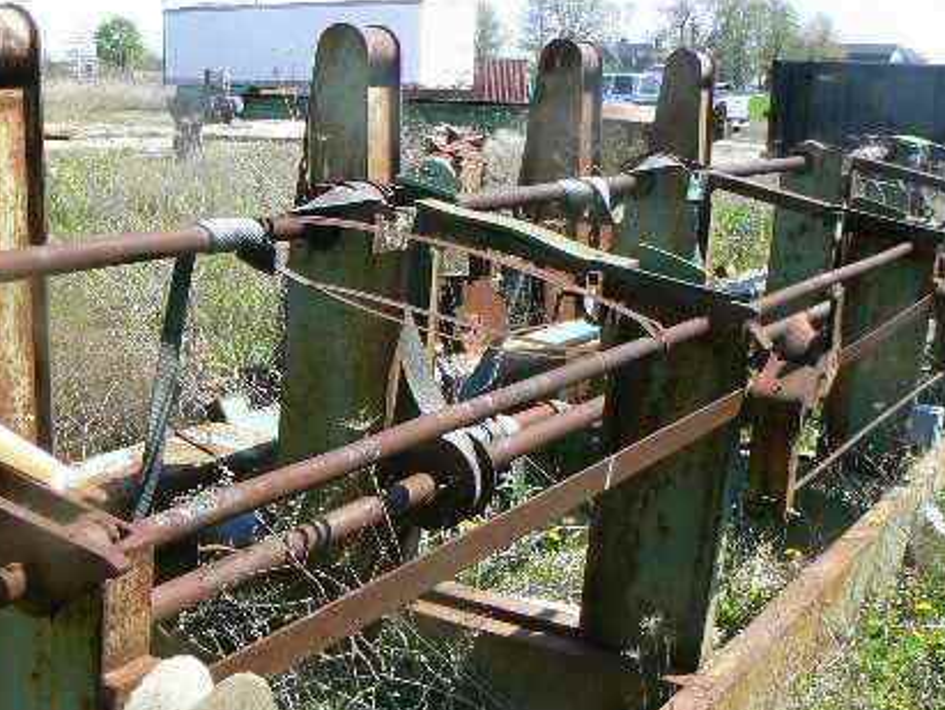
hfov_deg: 33.6
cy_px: 453
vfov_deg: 26.0
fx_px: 1530
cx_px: 235
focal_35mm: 56
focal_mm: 6
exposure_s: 1/250
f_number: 5.6
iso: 80
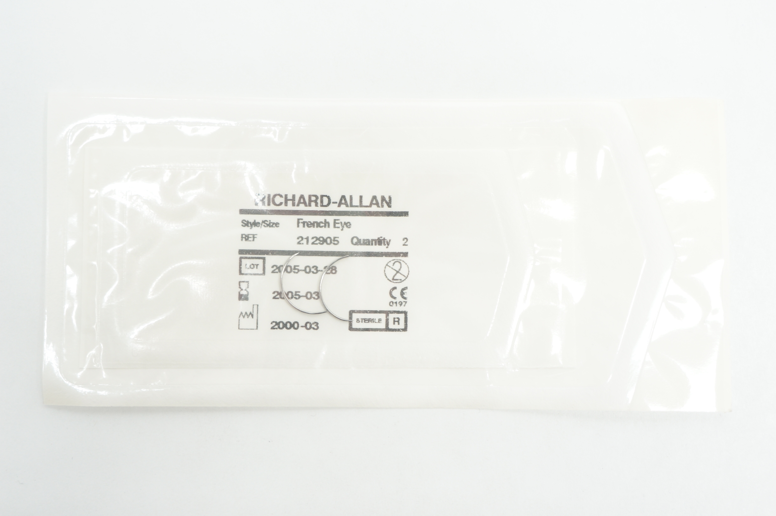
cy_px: 258
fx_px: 904
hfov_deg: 46.4
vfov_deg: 31.8
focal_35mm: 42
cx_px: 388
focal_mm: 28
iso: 400
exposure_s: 1/15
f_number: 8
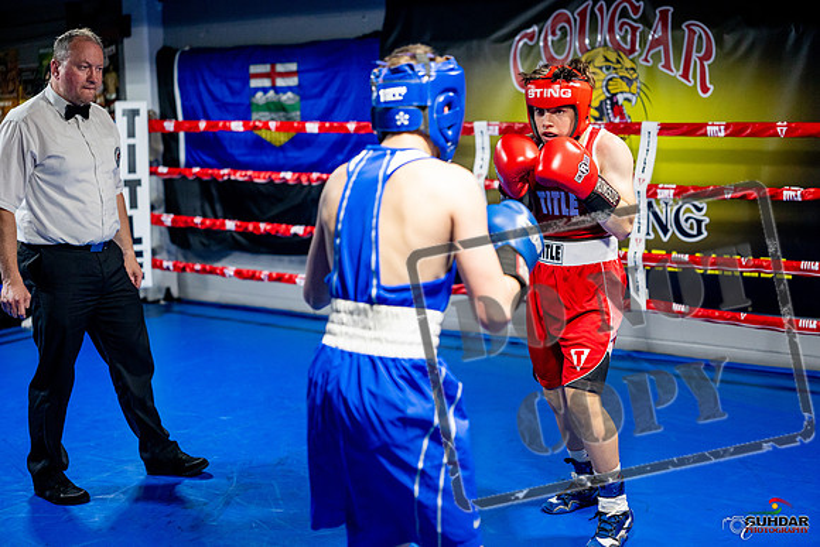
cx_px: 410
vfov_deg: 27.0
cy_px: 274
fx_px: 1139
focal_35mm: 50
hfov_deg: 39.6
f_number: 2
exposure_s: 1/1000
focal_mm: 50
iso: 4000
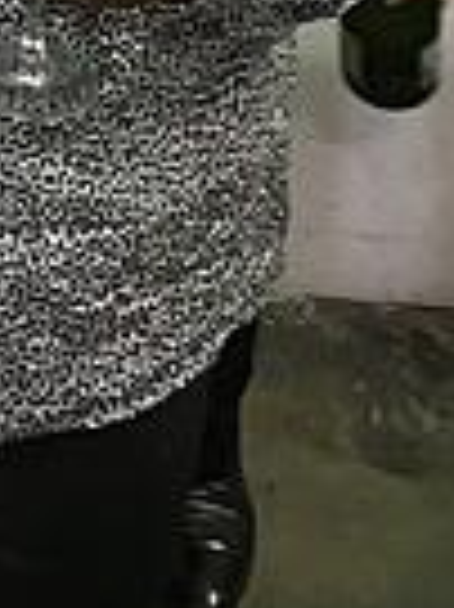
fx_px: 2189
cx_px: -434
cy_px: -495
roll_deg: -3.0
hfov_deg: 10.9
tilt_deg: -20.3
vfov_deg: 14.0
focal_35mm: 125
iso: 200
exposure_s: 1/20
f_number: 2.2
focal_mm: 4.15
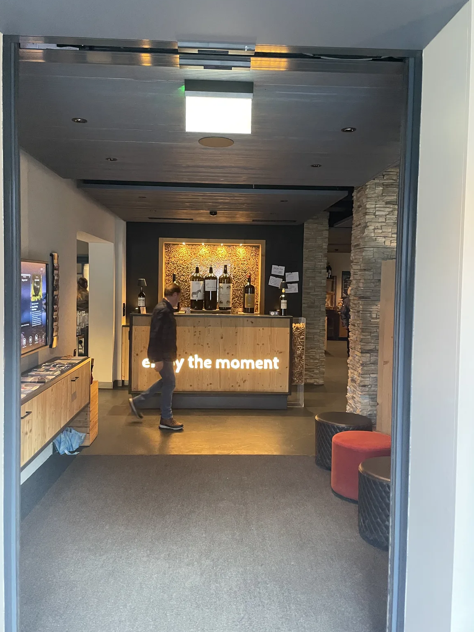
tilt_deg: -1.6
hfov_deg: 51.4
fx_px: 493
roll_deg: +0.4
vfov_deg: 65.3
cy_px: 309
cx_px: 230
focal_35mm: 27
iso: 500
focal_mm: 4.2
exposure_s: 1/60
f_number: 1.6
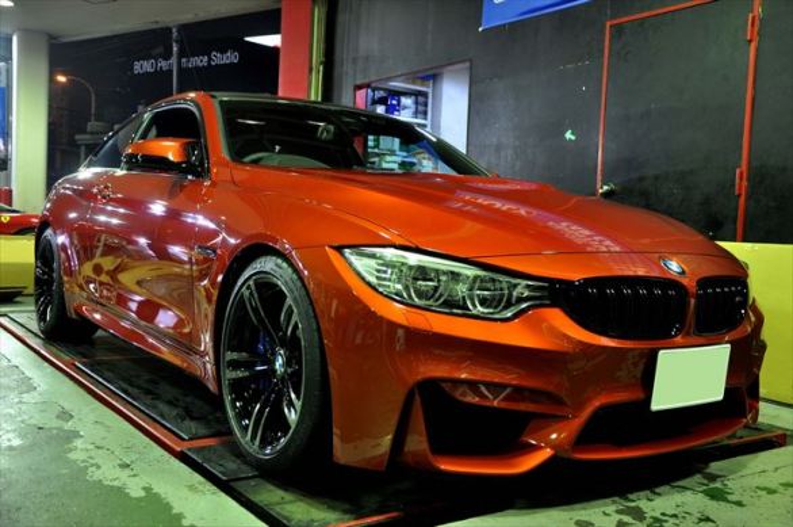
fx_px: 792
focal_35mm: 36
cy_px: 264
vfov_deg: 36.8
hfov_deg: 53.2
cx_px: 396
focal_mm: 24
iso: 640
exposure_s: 1/15
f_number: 4
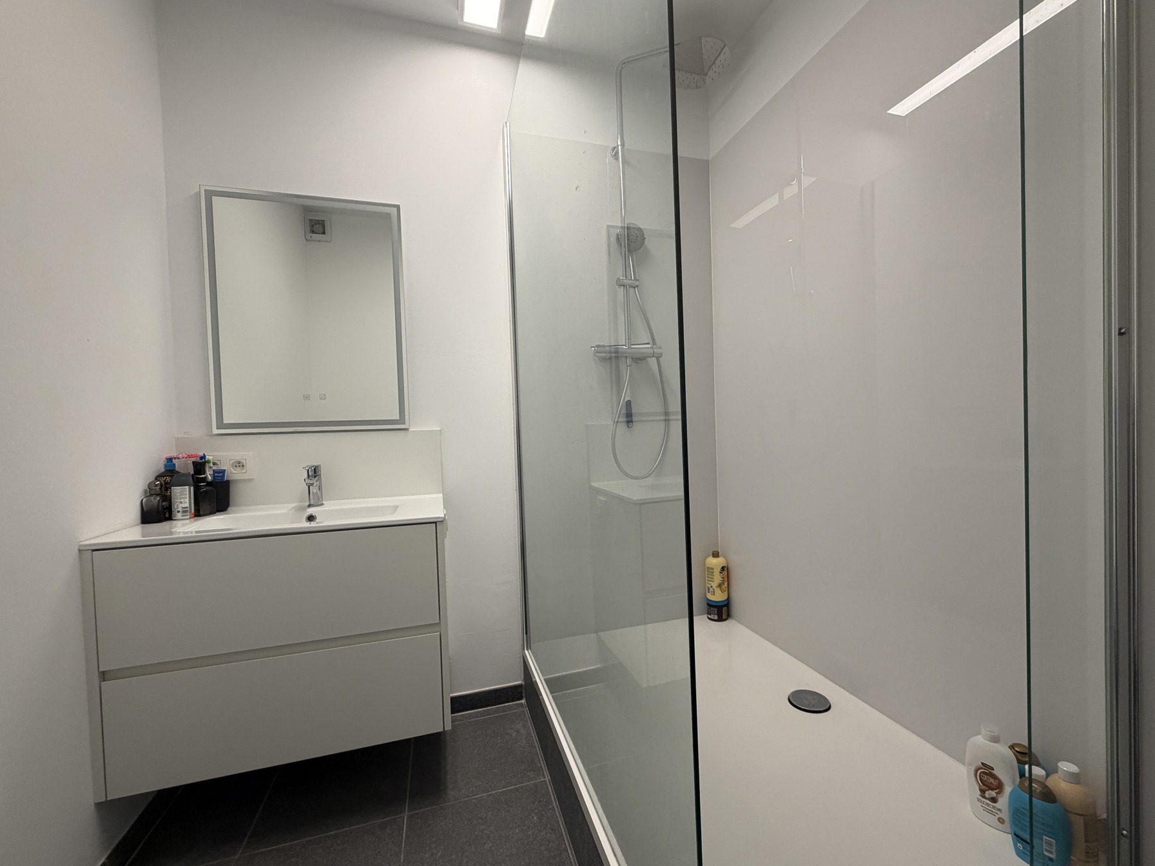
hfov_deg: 98.1
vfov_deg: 81.7
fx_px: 500
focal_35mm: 15
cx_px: 602
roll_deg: +2.2
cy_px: 439
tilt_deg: -2.6
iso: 125
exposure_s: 1/100
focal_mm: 2.22
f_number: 2.2
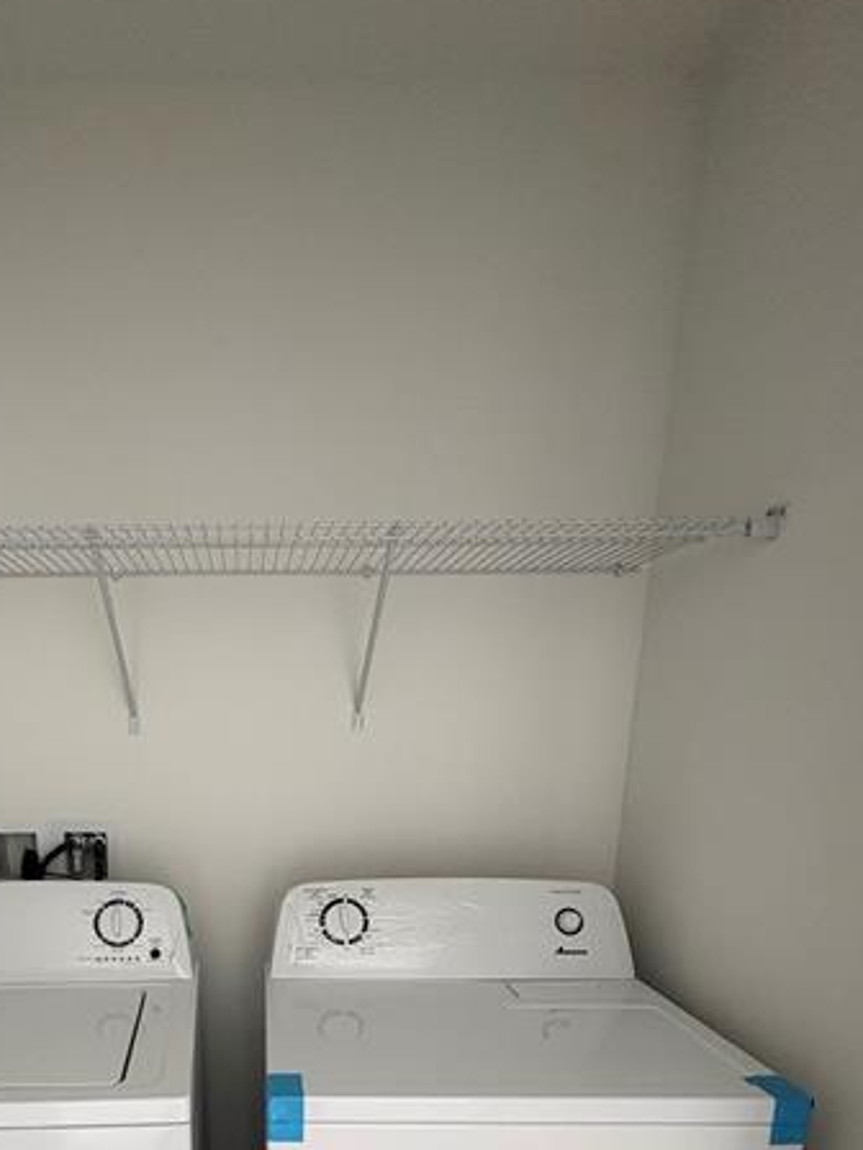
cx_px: 252
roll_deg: +1.3
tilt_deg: -15.2
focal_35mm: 24
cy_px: 947
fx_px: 798
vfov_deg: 64.2
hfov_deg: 55.0
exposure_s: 1/60
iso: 250
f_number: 2.2
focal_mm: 2.22
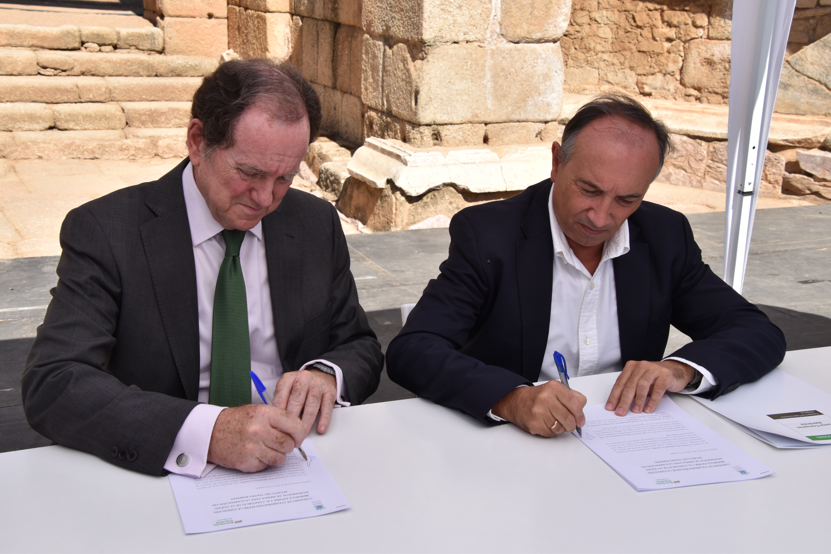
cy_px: 277
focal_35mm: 48
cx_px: 416
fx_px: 1108
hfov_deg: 41.1
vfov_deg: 28.1
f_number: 9
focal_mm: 32
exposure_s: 1/320
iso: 200
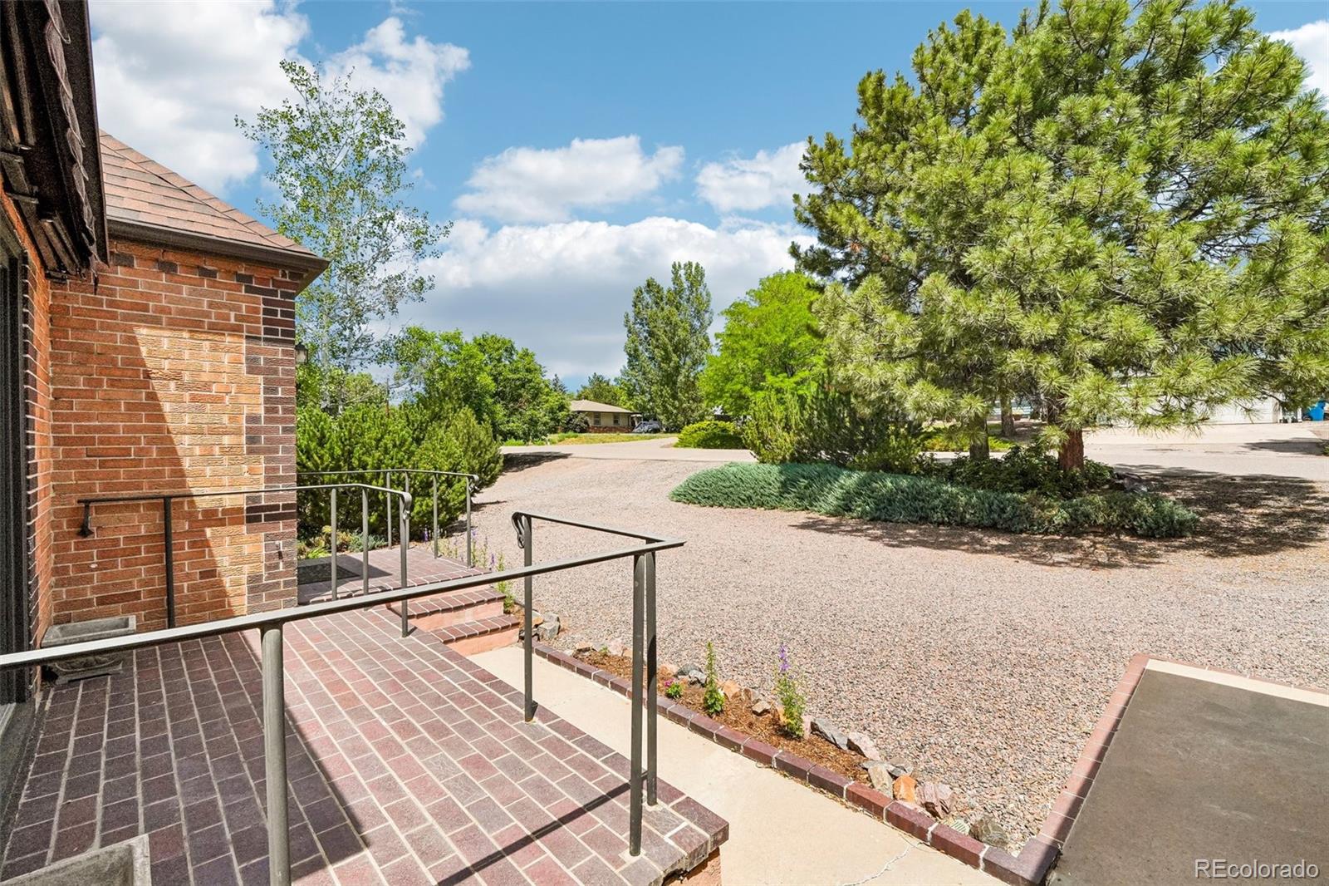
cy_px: 443
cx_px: 664
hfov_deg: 100.4
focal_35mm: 15
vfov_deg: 77.3
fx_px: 554
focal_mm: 10
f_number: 8
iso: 800
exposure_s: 1/3200
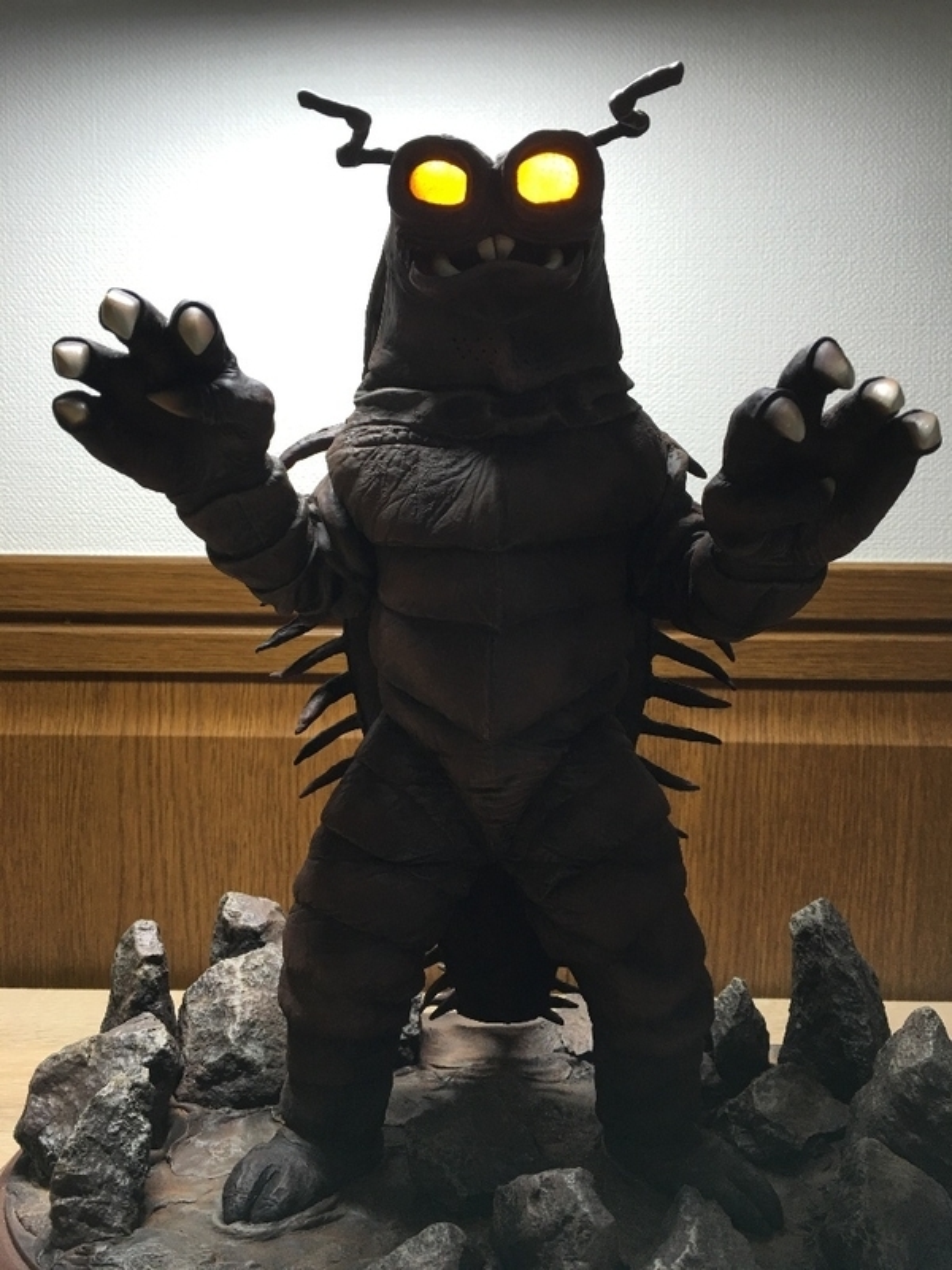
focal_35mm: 29
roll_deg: +0.2
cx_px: 476
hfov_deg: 48.2
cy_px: 635
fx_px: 1063
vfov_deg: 61.7
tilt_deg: -2.5
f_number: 2.2
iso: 32
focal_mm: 4.15
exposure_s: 1/30
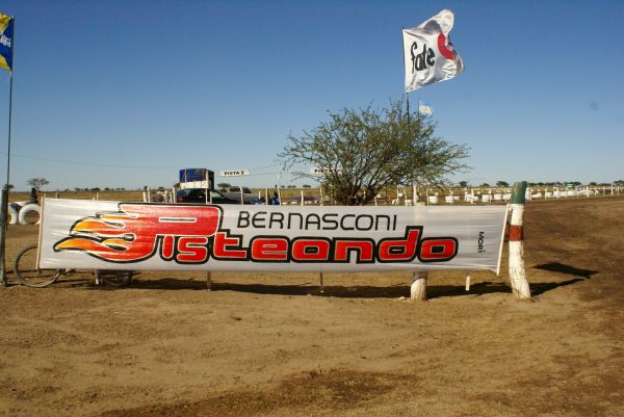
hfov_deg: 49.5
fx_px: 676
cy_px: 208
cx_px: 312
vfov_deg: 34.3
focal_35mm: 39
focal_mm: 26
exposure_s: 1/2000
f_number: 11
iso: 800
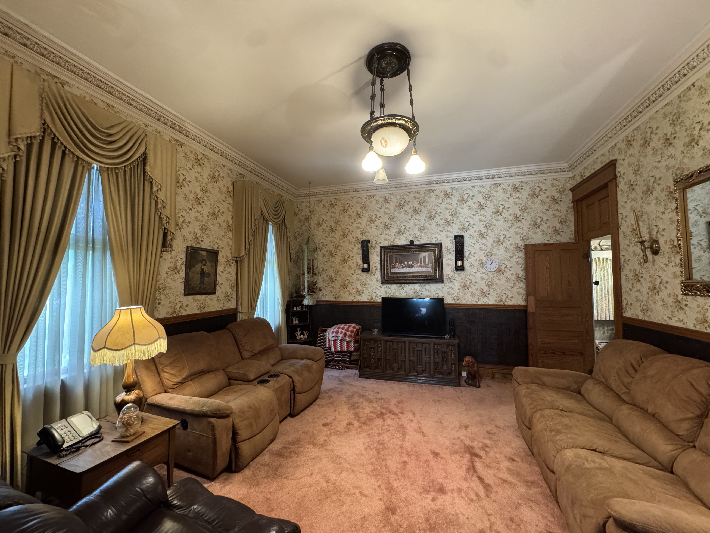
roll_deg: +0.2
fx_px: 287
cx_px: 355
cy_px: 266
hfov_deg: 102.1
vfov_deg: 85.7
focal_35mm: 14
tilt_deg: +2.1
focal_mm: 2.22
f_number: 2.2
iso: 800
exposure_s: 1/60
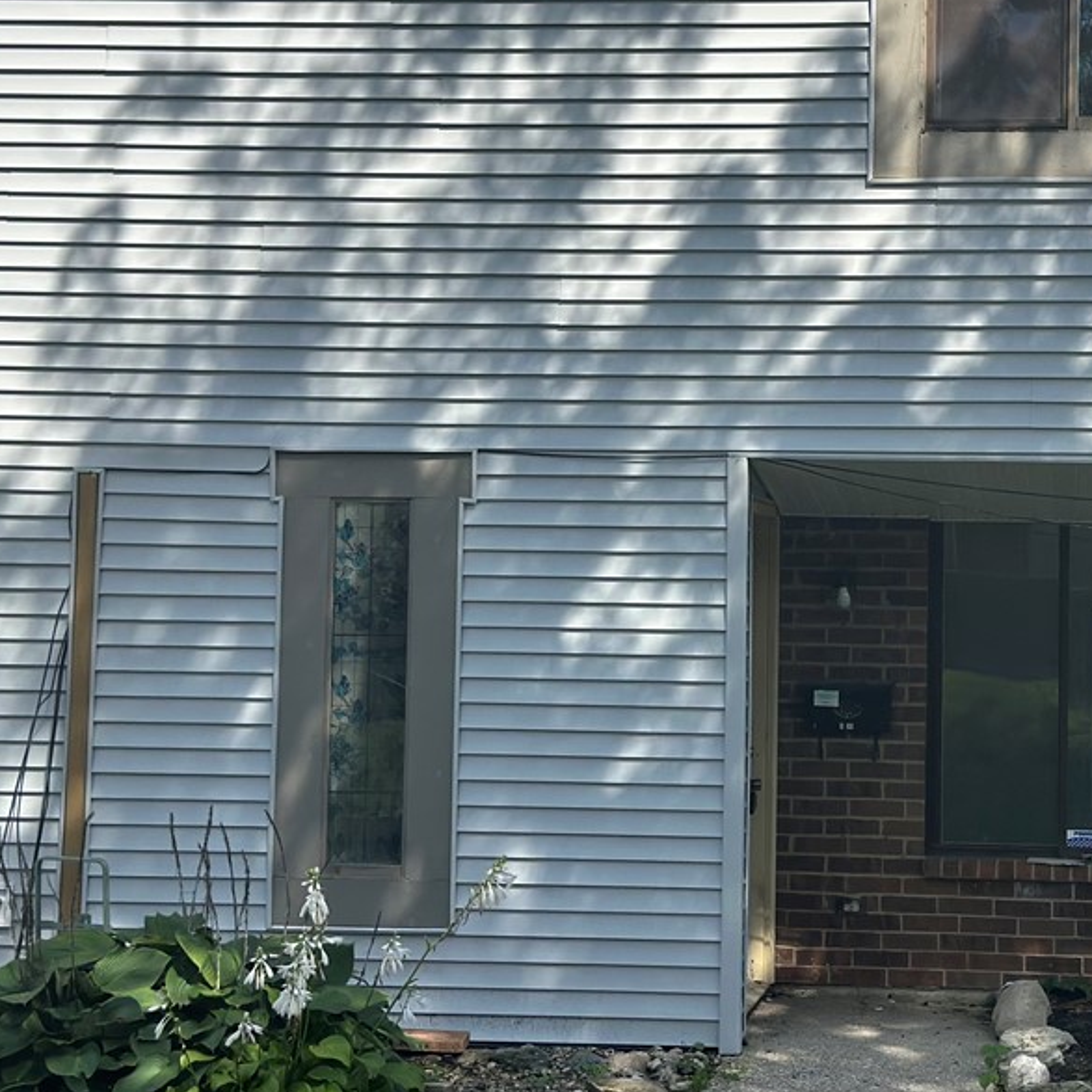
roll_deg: -1.4
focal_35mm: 74
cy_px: 450
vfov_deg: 23.3
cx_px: 850
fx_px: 2641
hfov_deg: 23.1
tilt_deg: +3.3
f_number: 1.78
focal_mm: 6.86
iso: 100
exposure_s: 1/4367
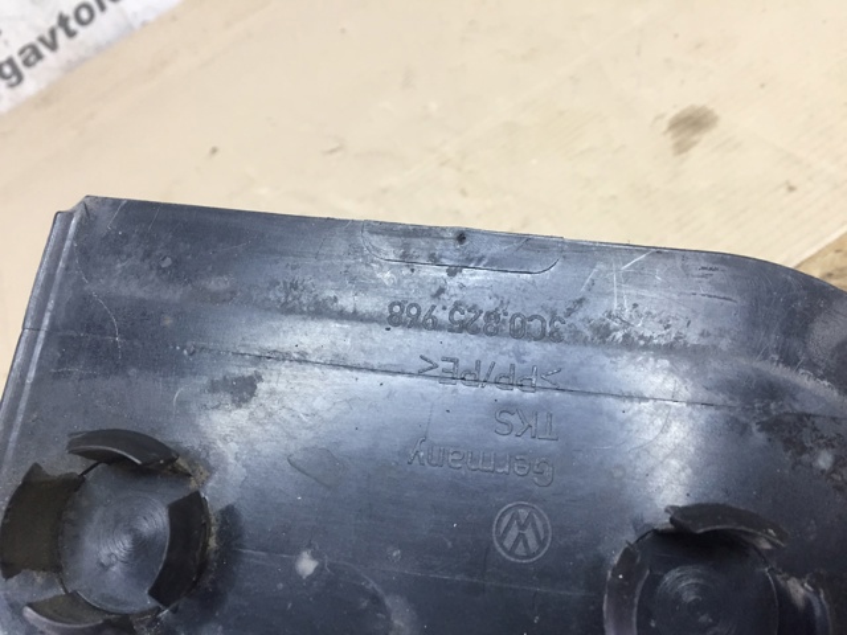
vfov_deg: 48.2
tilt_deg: -45.4
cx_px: 424
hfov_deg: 61.7
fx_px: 710
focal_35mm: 29
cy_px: 318
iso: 80
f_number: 2.2
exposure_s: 1/33
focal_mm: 4.15
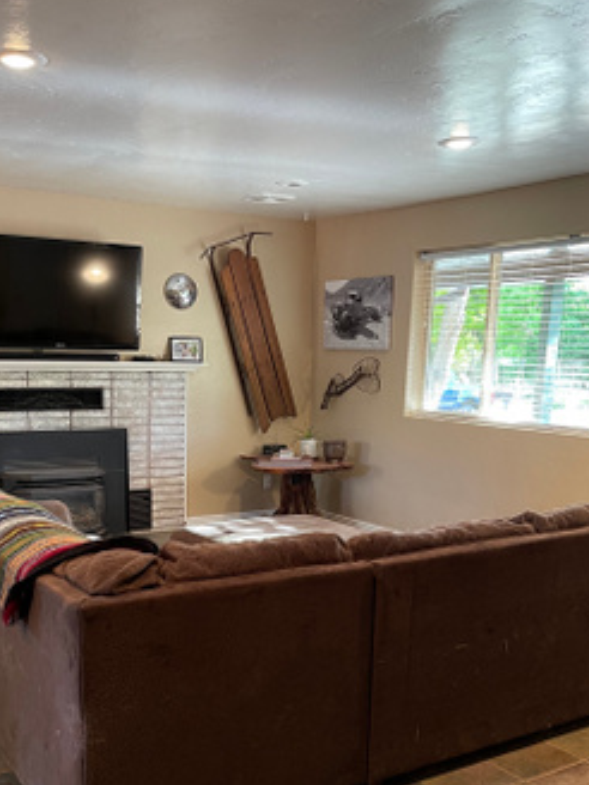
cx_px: 249
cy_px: 538
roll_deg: -1.2
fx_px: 862
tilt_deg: -12.5
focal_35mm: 38
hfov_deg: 37.6
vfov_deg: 48.0
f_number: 1.6
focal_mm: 5.1
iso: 200
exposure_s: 1/60
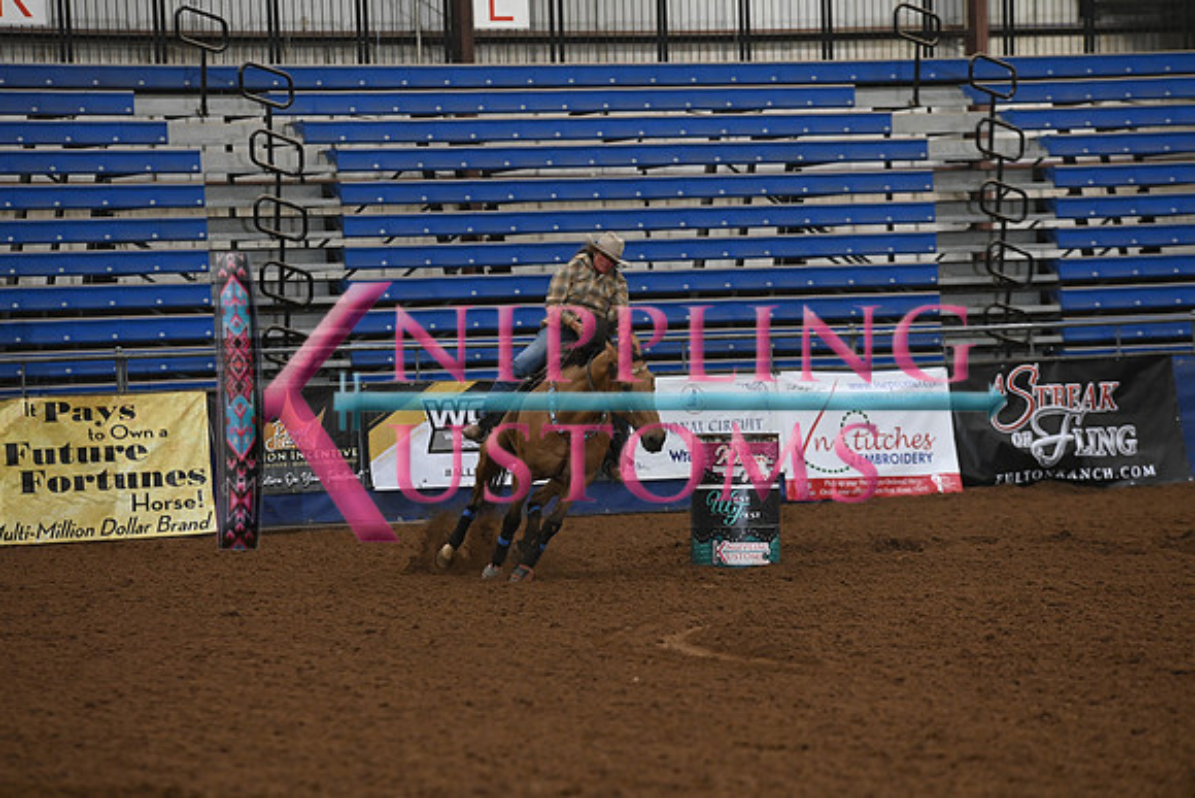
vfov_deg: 6.9
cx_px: 598
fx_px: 6640
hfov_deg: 10.3
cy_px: 399
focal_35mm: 200
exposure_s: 1/250
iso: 3200
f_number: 5
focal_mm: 200
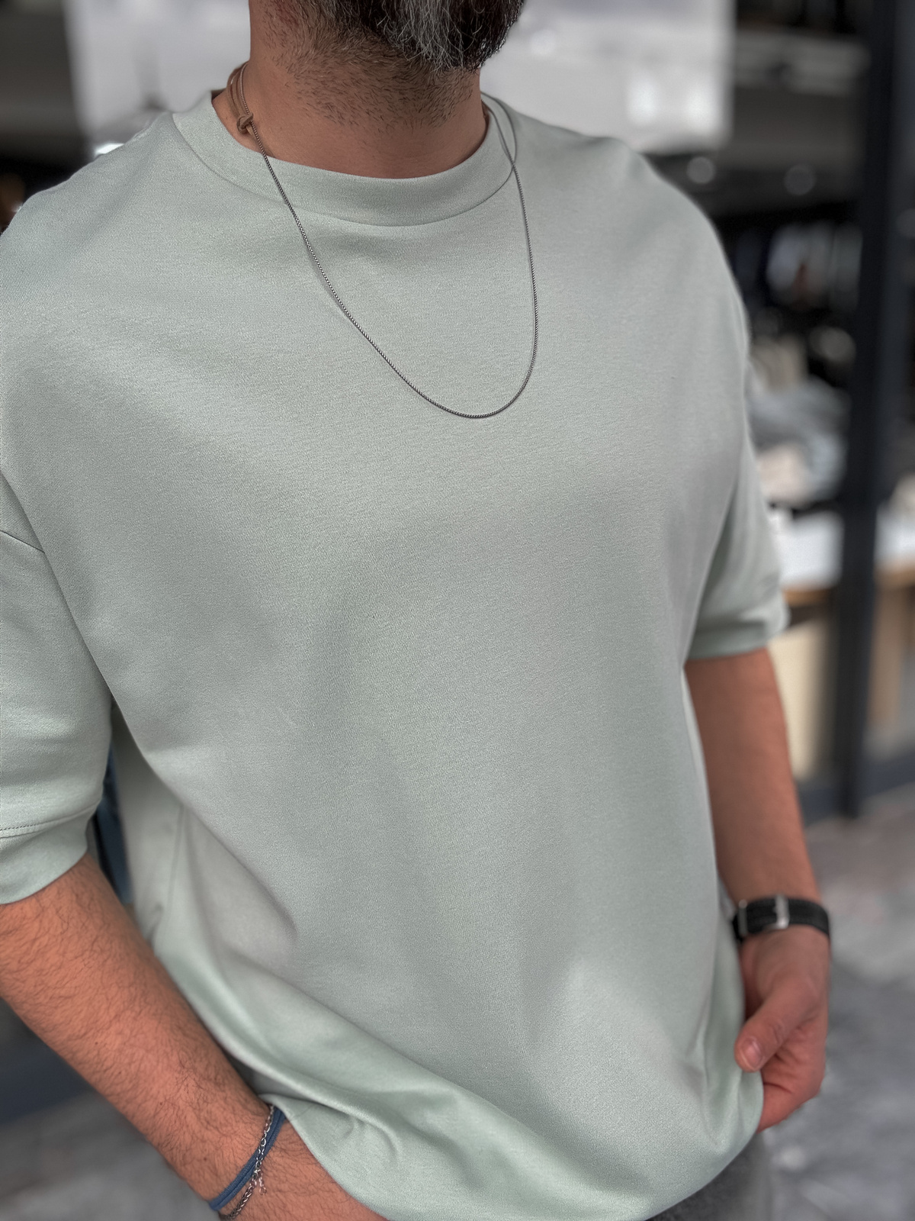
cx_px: 458
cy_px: 610
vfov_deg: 60.0
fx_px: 1057
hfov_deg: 46.8
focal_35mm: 30
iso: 25
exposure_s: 1/200
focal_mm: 2.69
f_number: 1.9
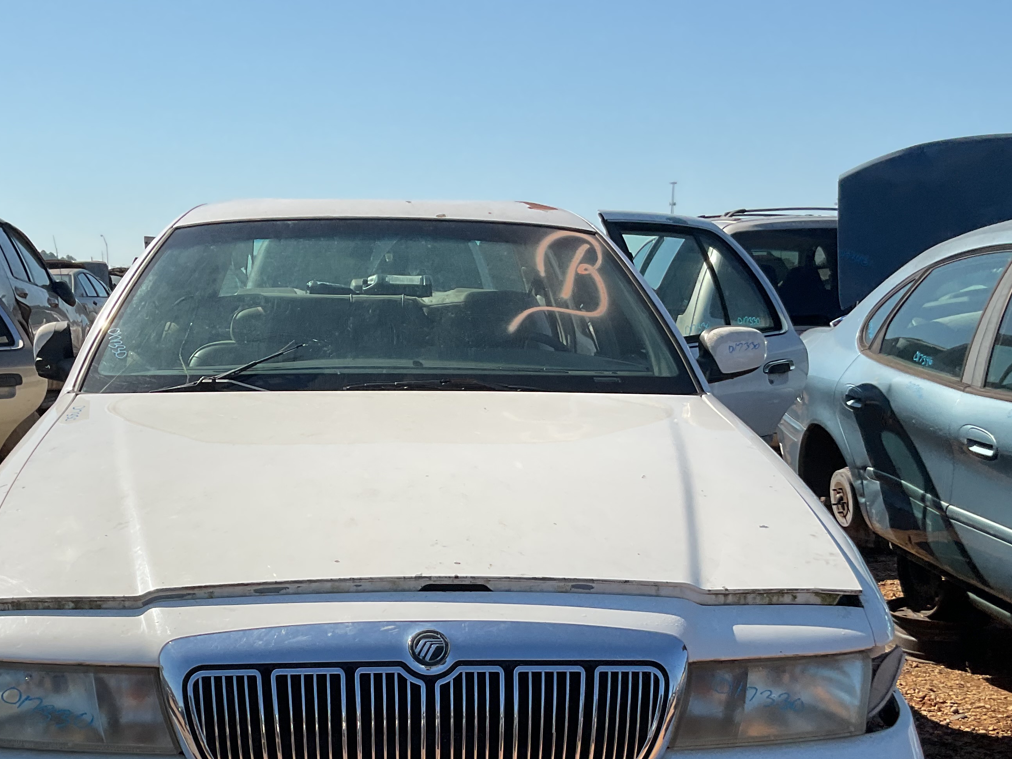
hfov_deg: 41.9
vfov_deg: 31.5
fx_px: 1316
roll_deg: +0.5
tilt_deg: -10.7
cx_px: 425
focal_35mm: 45
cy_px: 586
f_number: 1.8
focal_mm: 3
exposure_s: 1/2538
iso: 16
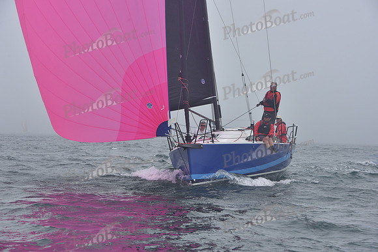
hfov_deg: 17.1
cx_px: 189
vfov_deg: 11.4
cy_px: 126
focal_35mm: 120
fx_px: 1260
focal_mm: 120
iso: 250
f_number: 10
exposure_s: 1/800
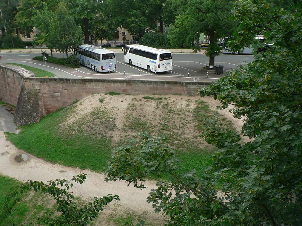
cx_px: 151
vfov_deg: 39.7
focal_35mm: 36
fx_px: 314
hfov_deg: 51.4
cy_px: 113
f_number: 2.8
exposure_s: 1/160
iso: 80
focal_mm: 6
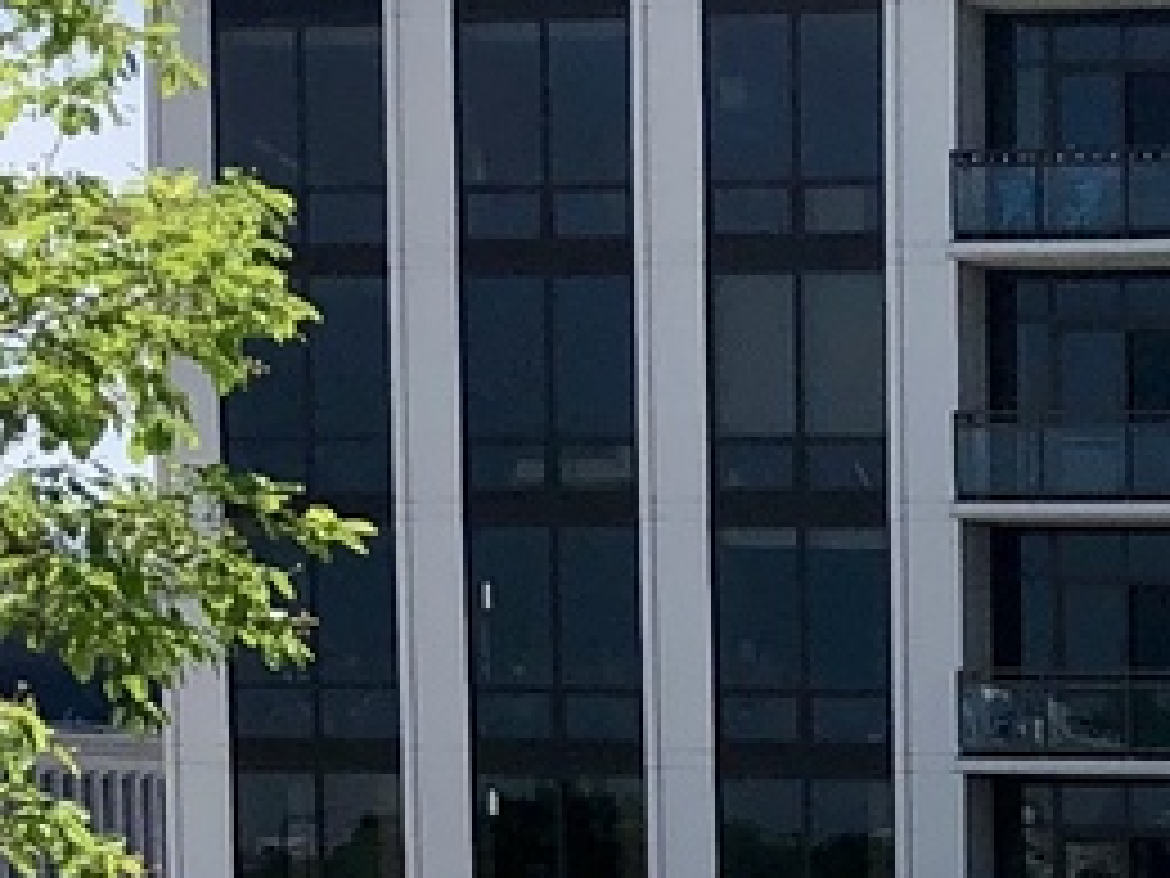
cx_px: 1701
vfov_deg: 9.2
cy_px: 1571
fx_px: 5239
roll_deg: -0.9
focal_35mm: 155
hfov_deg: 12.2
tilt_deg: -7.3
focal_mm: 4
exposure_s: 1/4000
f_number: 1.8
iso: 25
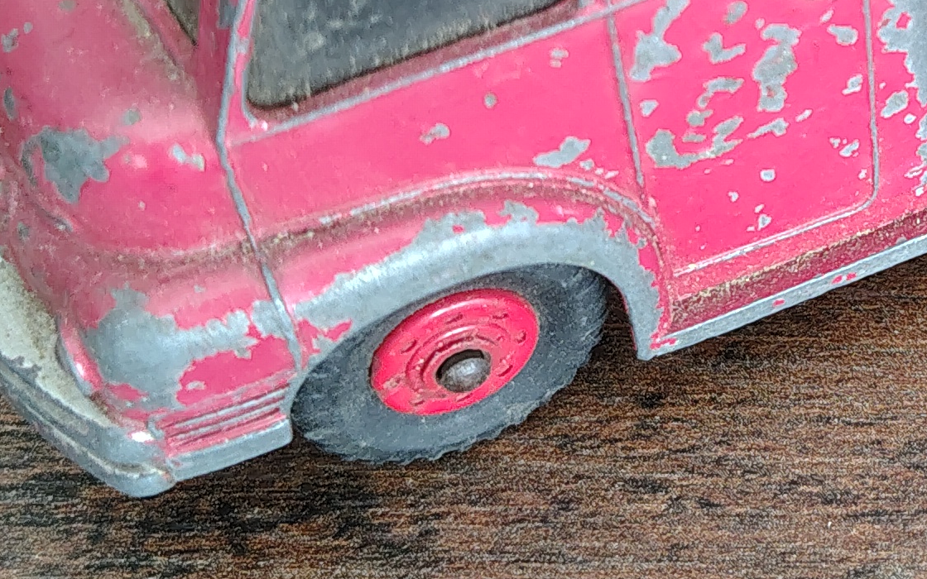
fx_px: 2350
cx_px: 1019
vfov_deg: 13.7
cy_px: -87
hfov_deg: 21.2
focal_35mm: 93
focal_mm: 5.56
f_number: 1.8
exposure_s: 1/50
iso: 603
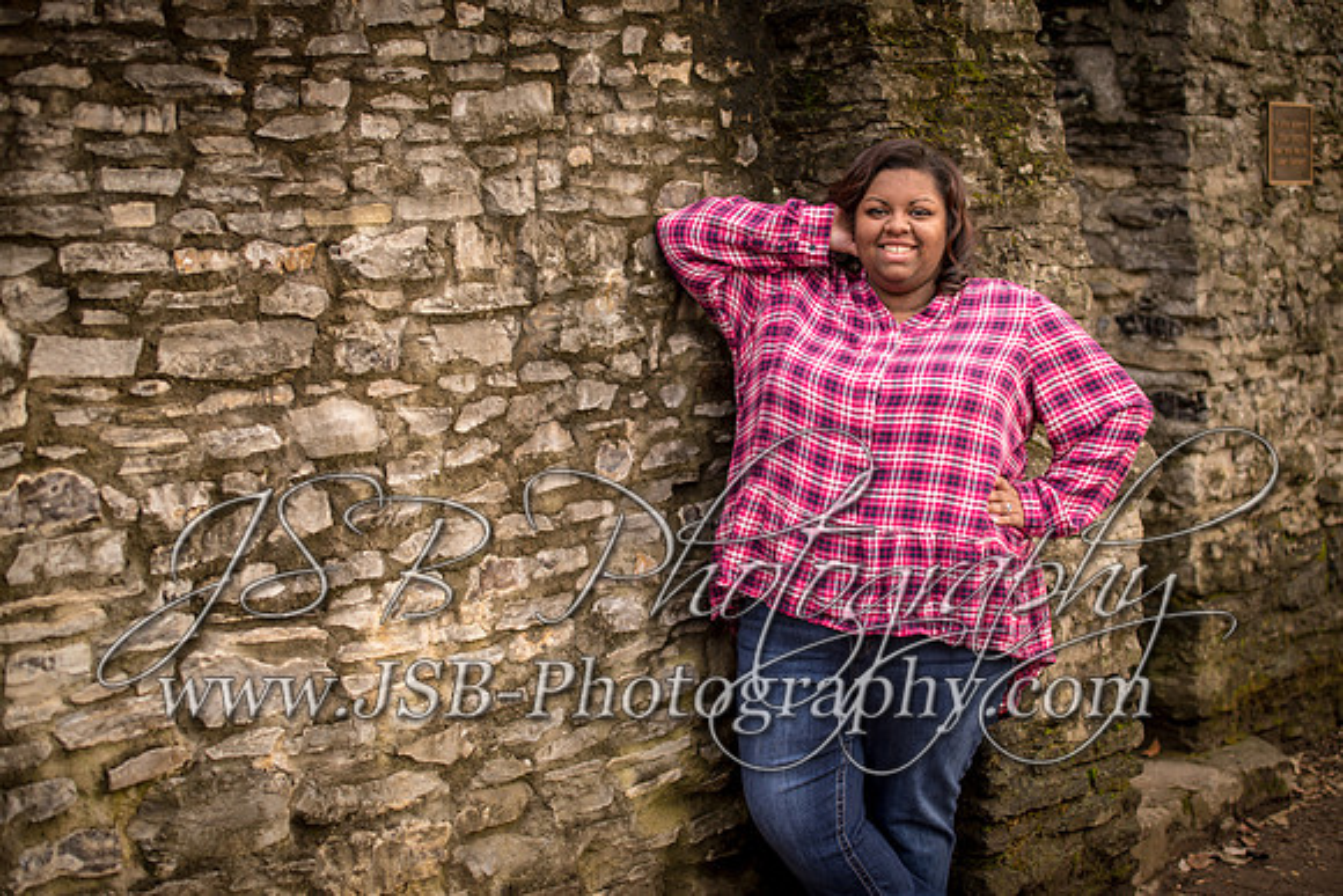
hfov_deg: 28.8
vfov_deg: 19.5
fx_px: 2612
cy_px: 448
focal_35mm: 70
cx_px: 672
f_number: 2.8
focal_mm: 70
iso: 200
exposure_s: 1/100
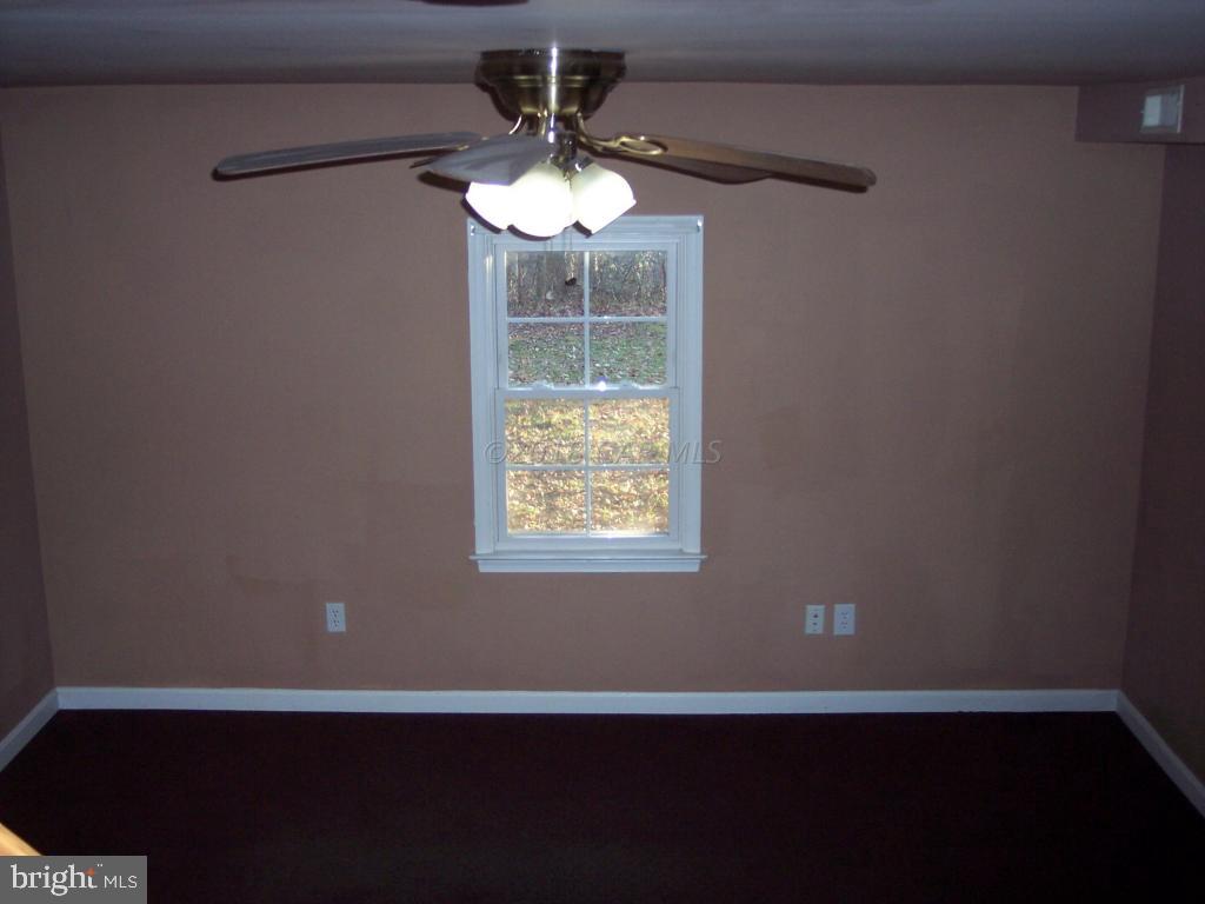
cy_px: 452
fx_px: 1358
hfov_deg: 47.9
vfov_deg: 36.8
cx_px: 602
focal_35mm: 39
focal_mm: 8
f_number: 2.8
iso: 140
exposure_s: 1/60
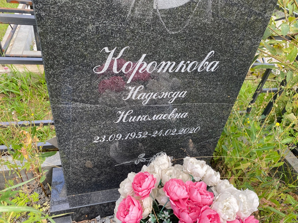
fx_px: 224
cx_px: 149
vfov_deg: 53.1
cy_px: 112
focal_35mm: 26
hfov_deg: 67.3
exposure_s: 1/203
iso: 32
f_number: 1.8
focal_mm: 4.25
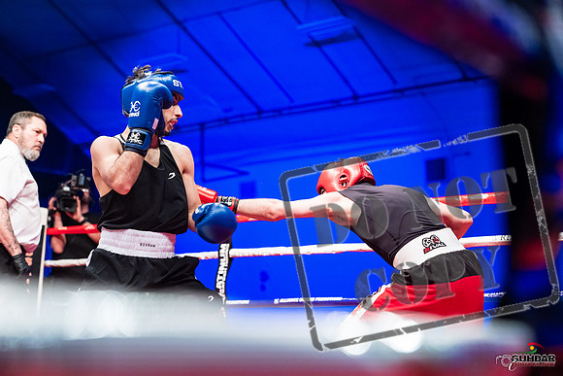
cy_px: 188
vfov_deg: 21.6
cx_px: 282
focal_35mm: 63
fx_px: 985
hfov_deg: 31.9
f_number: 2.8
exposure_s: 1/1000
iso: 4000
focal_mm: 63
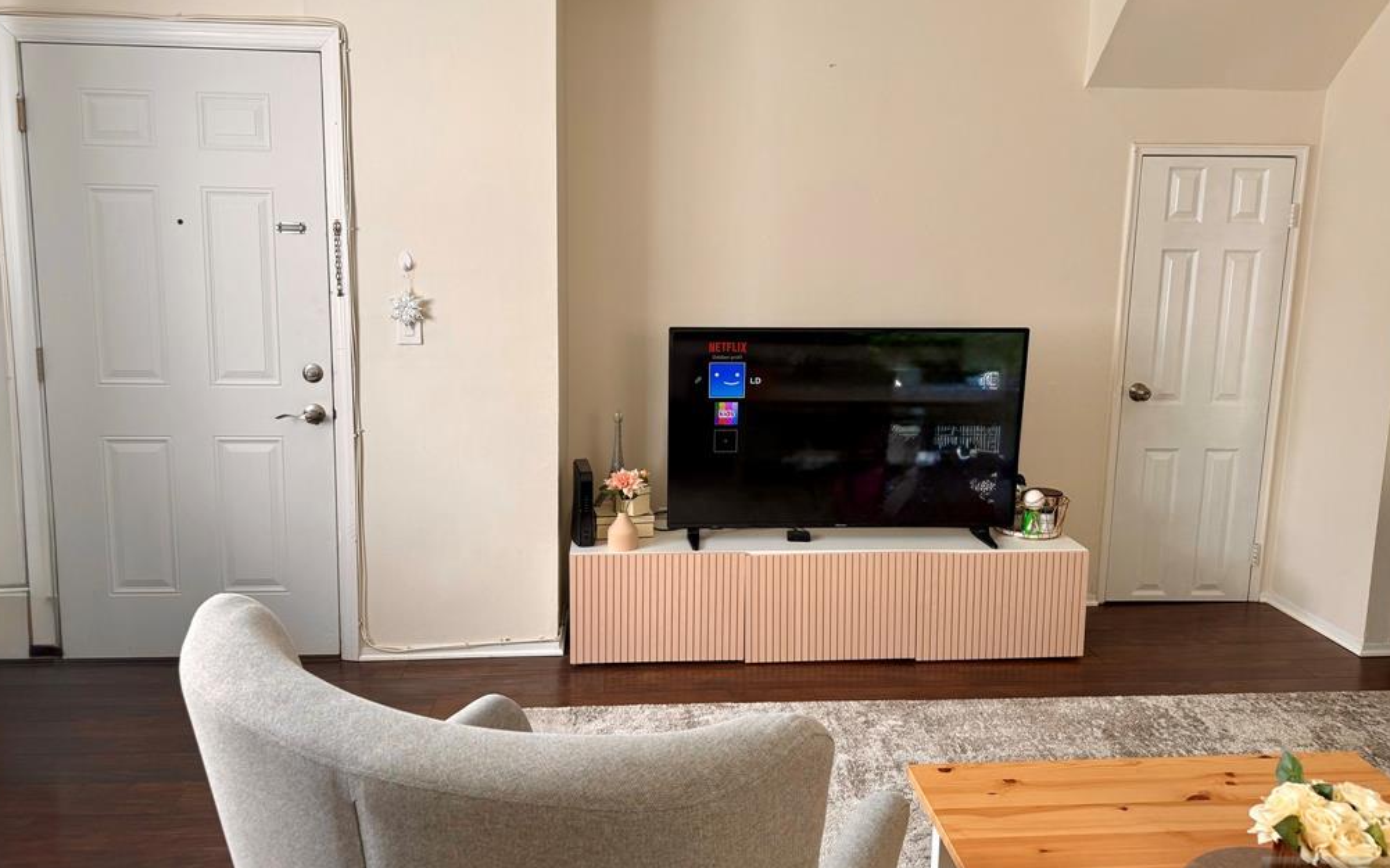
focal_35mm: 26
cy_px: 391
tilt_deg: -8.0
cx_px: 692
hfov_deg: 70.4
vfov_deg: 47.5
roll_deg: -1.1
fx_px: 985
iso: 125
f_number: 1.78
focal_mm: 6.76
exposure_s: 1/72
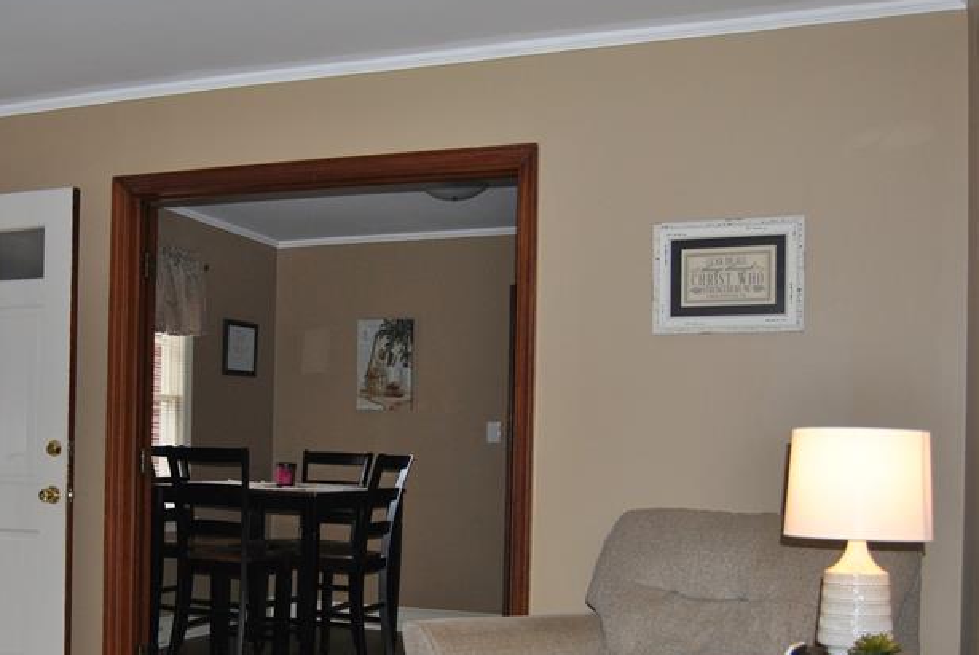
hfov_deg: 42.2
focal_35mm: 45
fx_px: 1225
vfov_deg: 29.6
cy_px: 474
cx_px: 241
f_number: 3.5
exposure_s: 1/60
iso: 200
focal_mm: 18
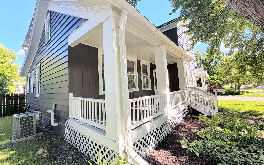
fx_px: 108
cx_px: 133
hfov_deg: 101.5
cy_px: 79
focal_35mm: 15
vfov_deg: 74.8
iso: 64
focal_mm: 2.22
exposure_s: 1/427
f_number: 2.2
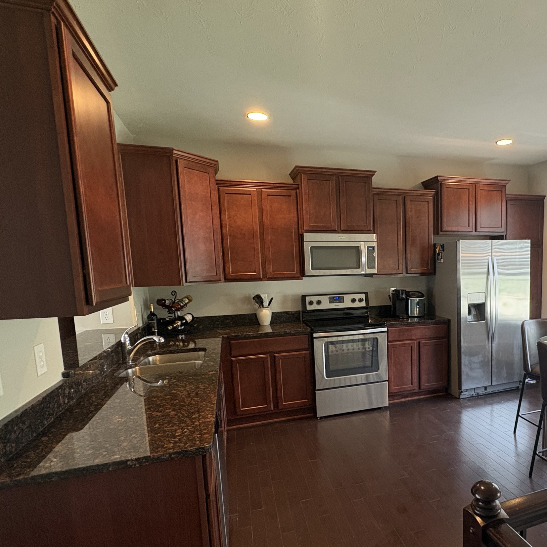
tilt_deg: -7.5
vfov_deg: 66.8
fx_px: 411
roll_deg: +1.2
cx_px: 391
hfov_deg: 64.3
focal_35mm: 23
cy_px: 317
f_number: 2.2
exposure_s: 1/60
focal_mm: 2.22
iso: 500
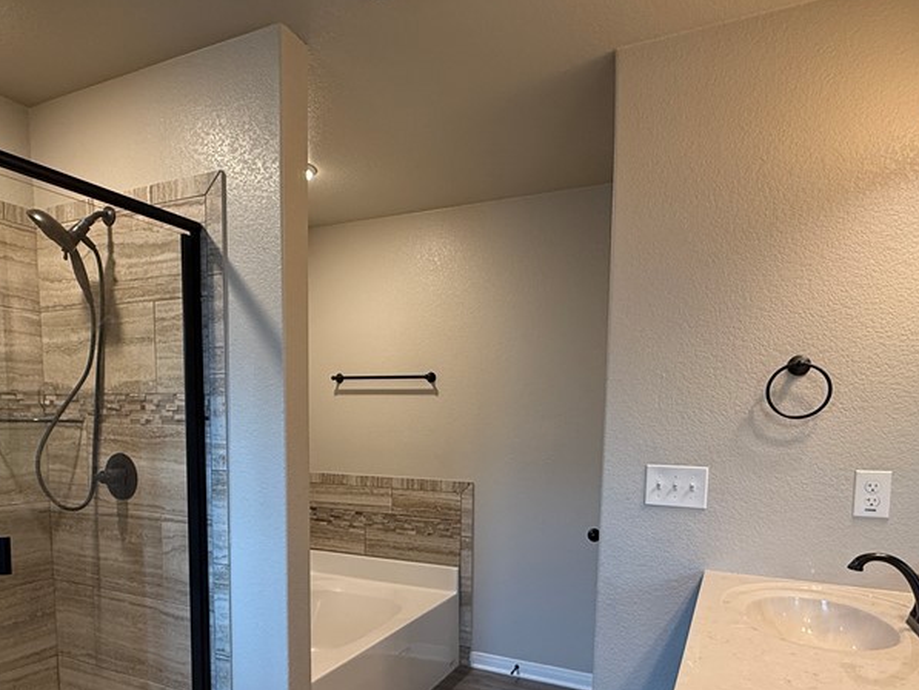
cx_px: 419
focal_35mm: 24
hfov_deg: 71.4
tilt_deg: -4.3
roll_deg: -0.2
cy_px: 476
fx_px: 637
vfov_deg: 55.3
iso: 200
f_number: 2.2
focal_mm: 2.22
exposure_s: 1/60
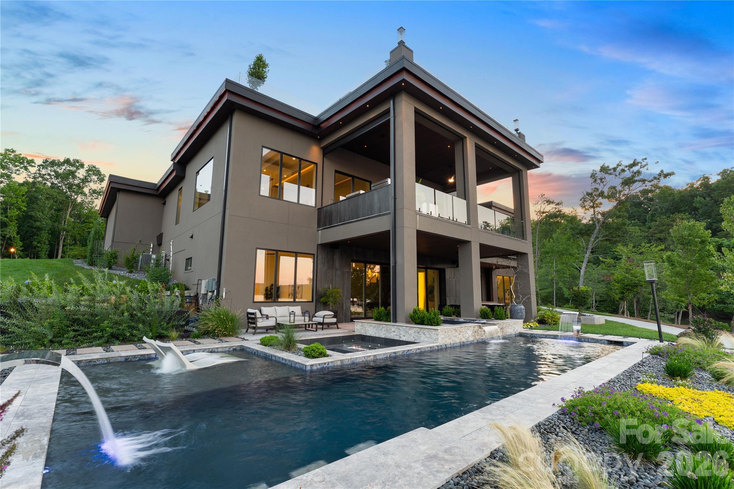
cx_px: 367
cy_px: 244
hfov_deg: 96.7
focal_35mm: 16
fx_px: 326
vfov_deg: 73.7
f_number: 9
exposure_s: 1/4
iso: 160
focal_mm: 16
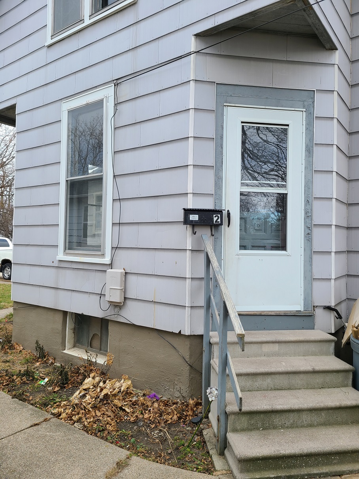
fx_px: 359
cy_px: 240
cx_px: 180
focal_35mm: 26
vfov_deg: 67.3
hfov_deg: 53.1
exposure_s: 1/196
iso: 40
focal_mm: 5.4
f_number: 1.8
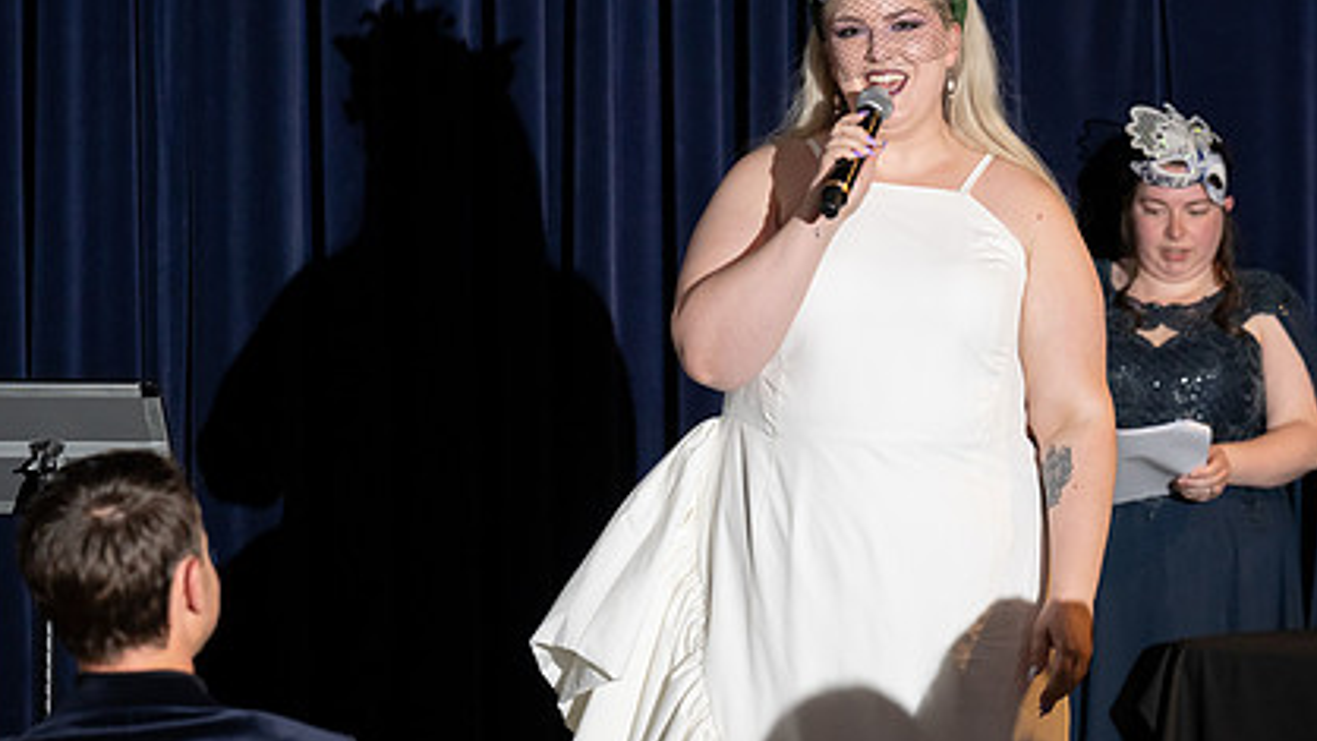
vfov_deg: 5.6
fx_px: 7612
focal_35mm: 218
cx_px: 718
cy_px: 326
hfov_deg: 9.9
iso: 2500
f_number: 5
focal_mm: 150
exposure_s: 1/200
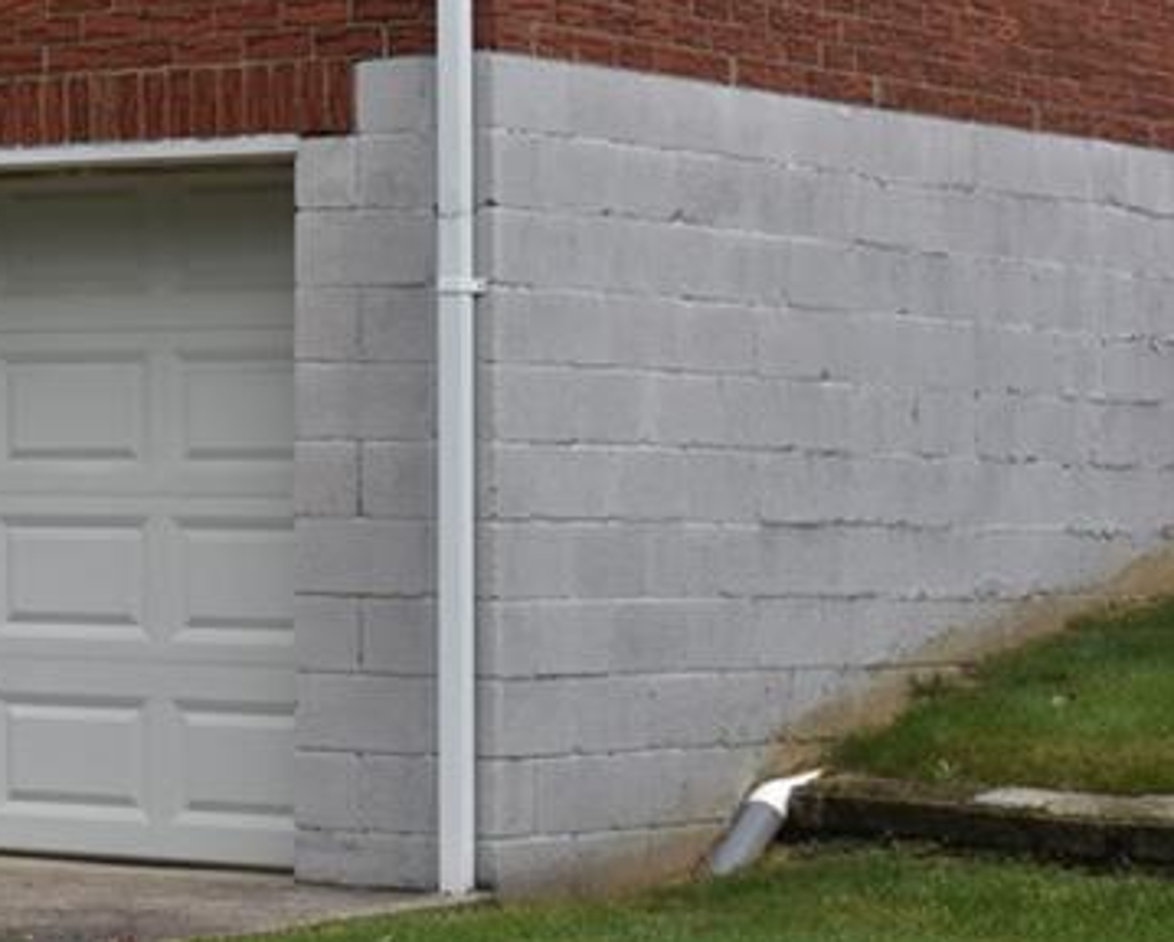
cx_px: -491
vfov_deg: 10.9
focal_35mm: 140
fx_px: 4881
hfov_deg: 13.1
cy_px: 10
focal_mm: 35
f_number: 8
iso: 100
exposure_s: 1/250
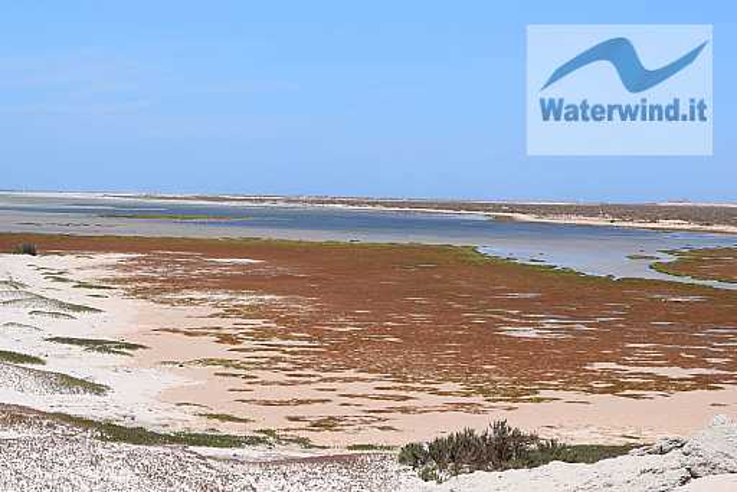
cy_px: 246
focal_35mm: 105
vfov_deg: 13.1
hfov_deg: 19.4
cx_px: 368
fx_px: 2151
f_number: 10
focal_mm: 70
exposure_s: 1/400
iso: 200
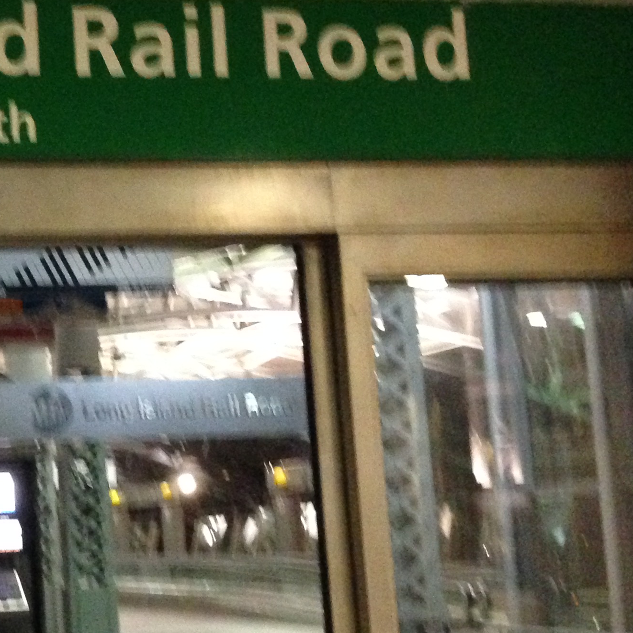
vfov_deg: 23.9
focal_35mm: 72
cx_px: -135
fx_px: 1490
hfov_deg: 22.1
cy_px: 382
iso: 640
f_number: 2.4
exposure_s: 1/15
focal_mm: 4.12
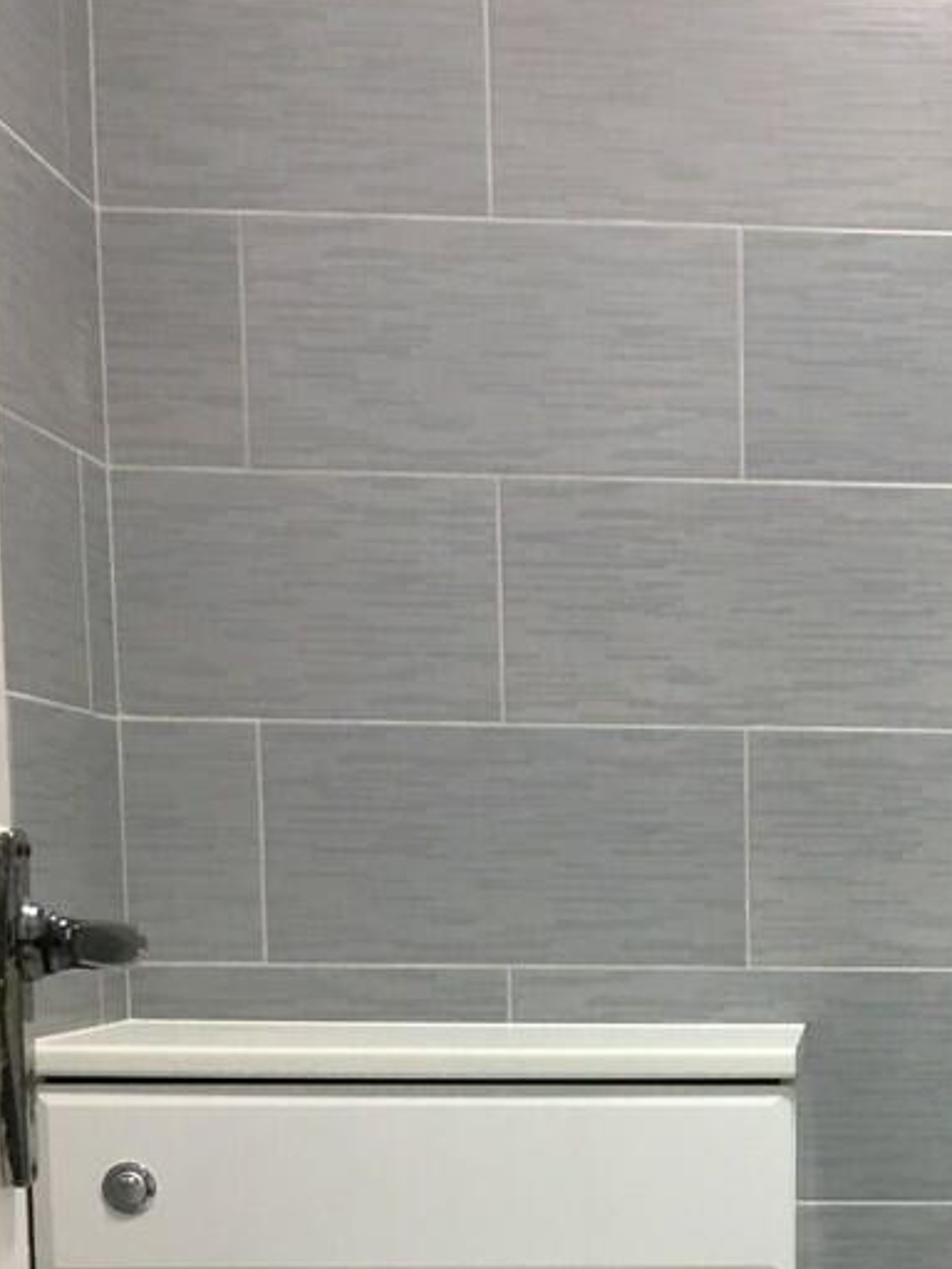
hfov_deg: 24.3
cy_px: 1019
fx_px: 2127
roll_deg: +0.0
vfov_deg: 32.3
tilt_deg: -5.5
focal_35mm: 58
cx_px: 902
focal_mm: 4.15
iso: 125
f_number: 2.2
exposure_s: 1/33
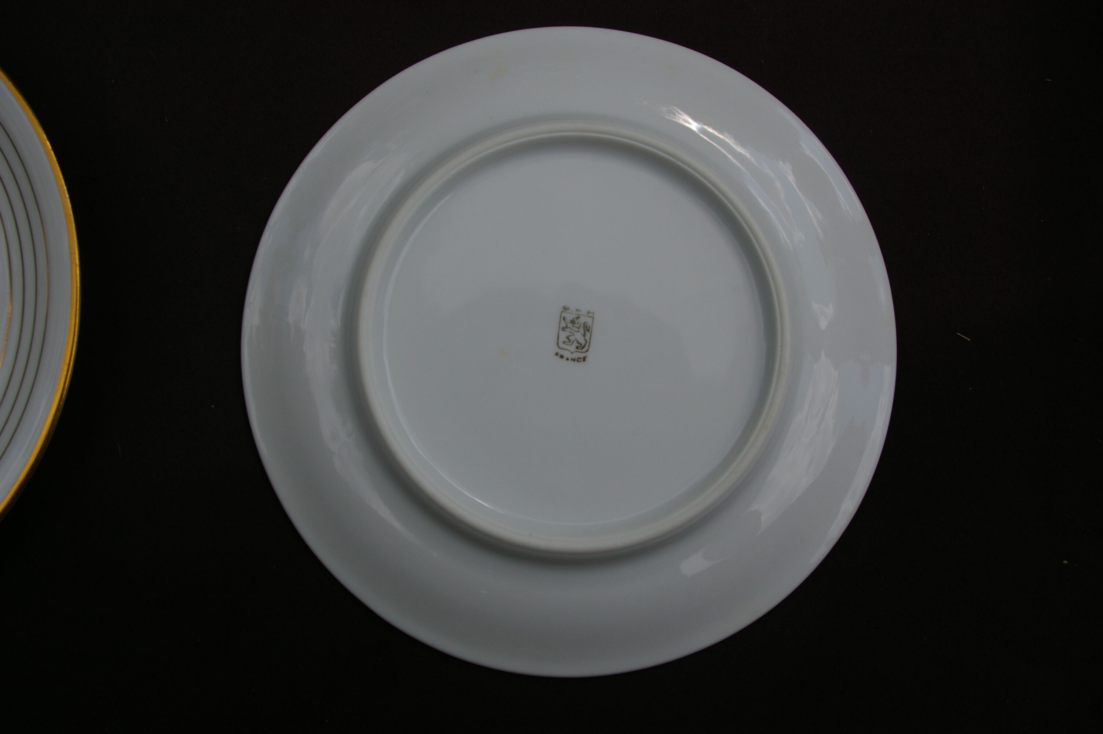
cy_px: 367
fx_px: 1056
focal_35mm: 34
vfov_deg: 38.3
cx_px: 552
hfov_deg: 55.1
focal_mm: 23
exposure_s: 1/500
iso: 200
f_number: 8
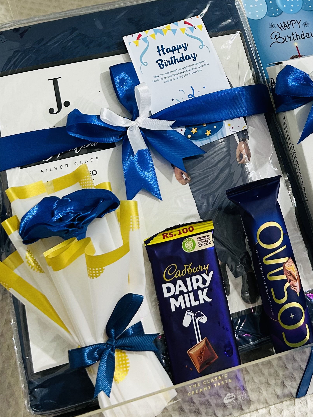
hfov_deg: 29.2
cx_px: 235
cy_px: 58
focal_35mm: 49
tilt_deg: -45.1
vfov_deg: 36.9
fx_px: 591
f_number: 1.5
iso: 200
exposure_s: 1/50
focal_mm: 5.7
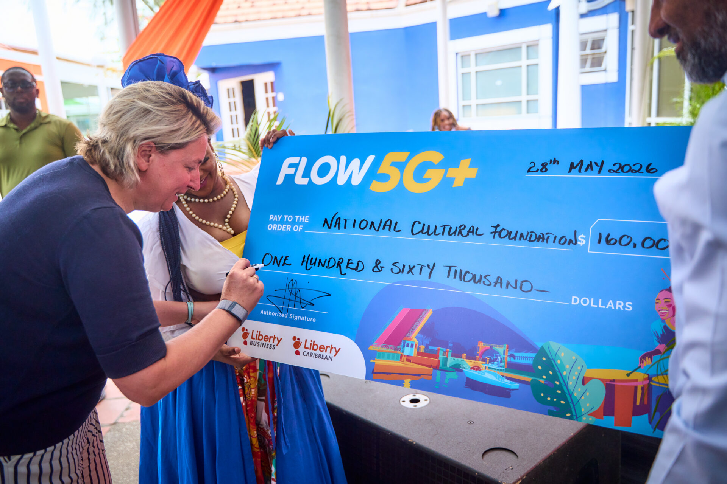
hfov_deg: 65.5
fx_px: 565
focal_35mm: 28
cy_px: 242
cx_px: 364
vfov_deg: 46.4
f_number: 2.8
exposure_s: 1/640
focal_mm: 28
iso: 500
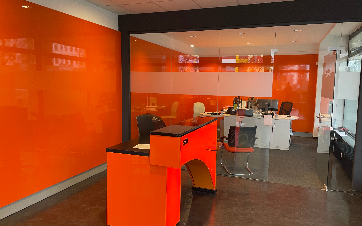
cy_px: 115
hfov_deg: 66.5
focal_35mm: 28
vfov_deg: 44.5
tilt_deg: -5.2
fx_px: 276
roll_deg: -1.4
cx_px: 180
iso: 100
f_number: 1.6
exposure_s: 1/50
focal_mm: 4.2
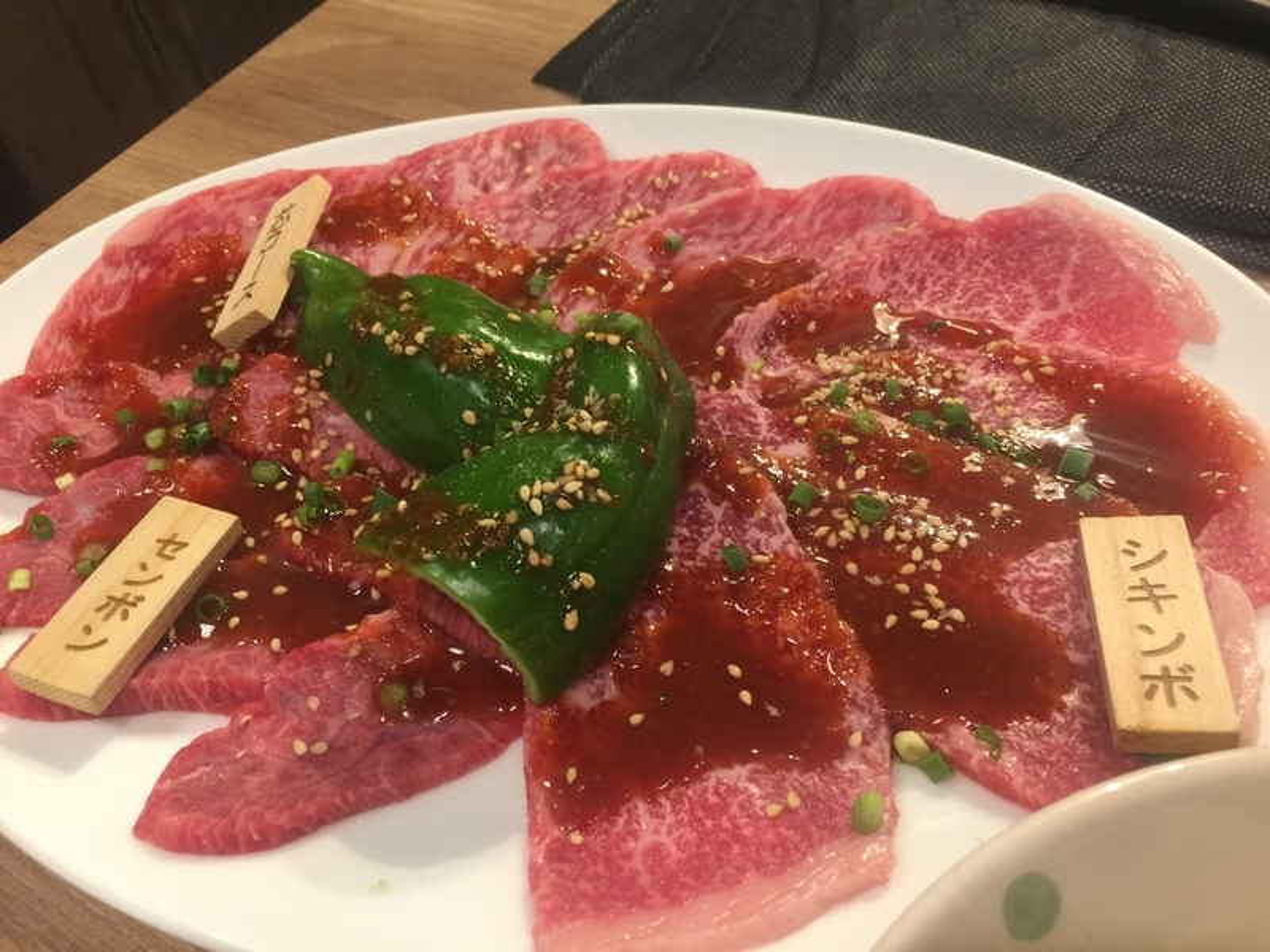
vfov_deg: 48.2
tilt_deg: -50.2
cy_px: 476
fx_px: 1064
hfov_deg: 61.7
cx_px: 635
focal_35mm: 29
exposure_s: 1/10
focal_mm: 4.15
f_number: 2.2
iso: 100
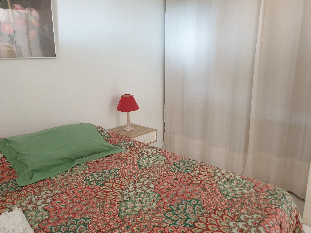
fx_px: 243
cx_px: 150
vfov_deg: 51.4
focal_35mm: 27
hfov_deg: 65.3
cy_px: 116
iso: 250
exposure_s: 1/17
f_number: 1.5
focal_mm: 4.3
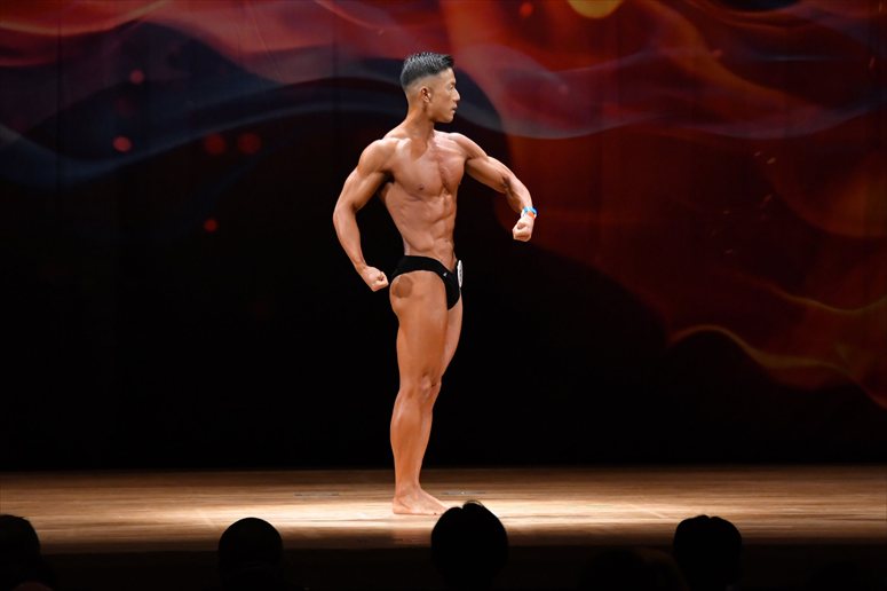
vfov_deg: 6.3
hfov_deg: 9.5
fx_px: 5344
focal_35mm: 217
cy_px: 296
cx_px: 444
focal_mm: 145
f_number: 5.6
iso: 4000
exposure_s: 1/400
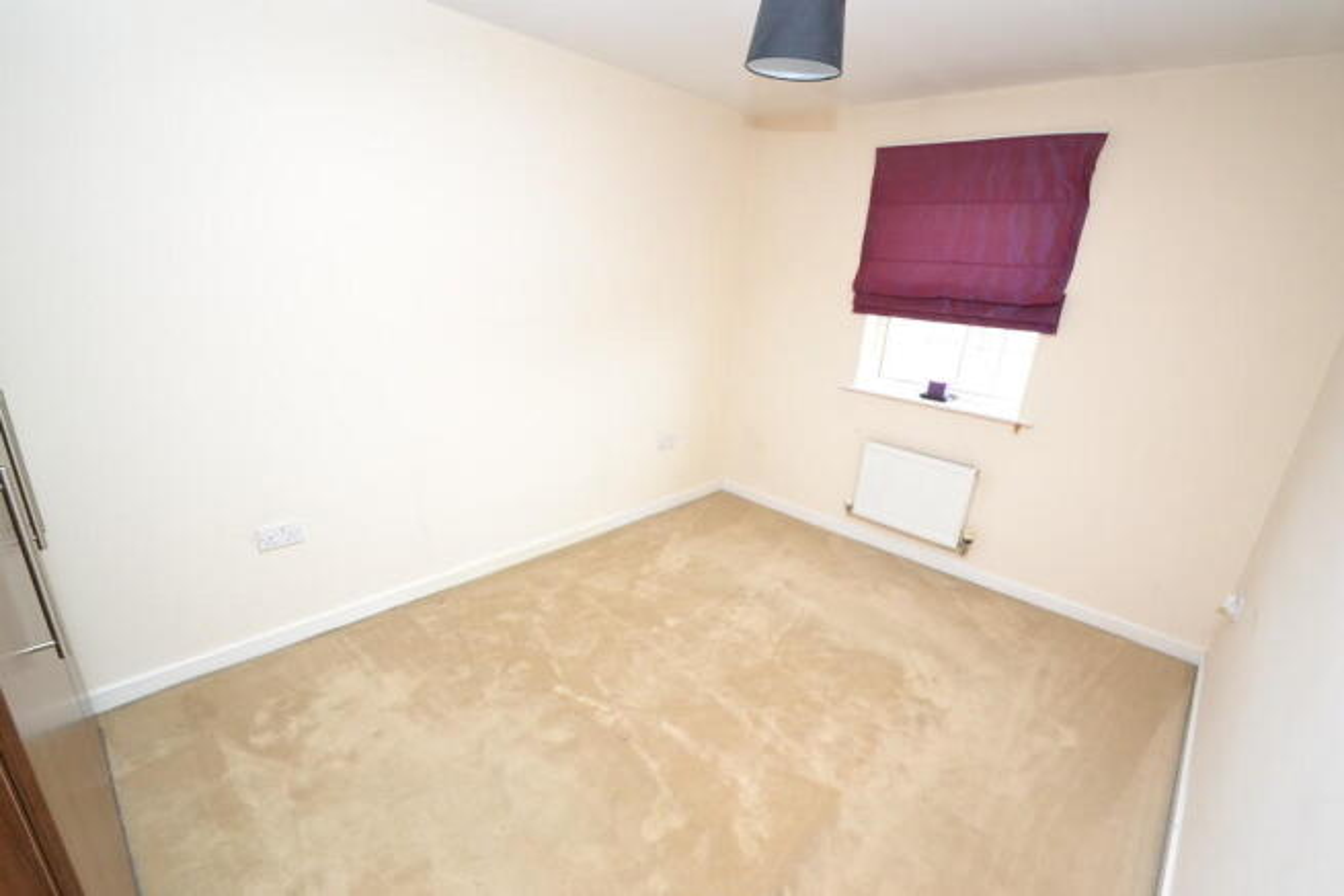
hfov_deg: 100.4
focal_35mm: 15
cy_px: 448
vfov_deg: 77.4
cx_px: 672
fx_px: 560
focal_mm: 10
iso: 3200
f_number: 10
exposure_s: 1/60
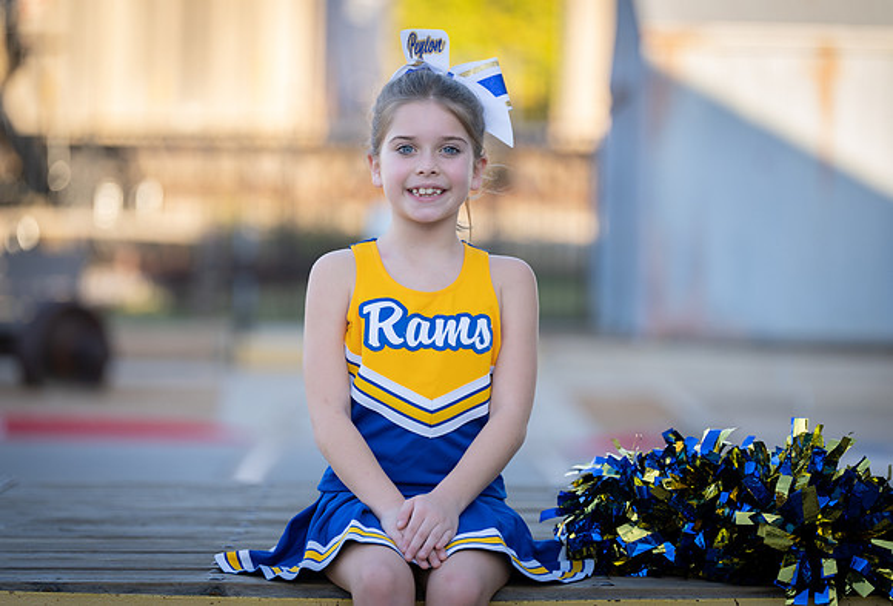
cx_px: 429
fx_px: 3814
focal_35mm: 153
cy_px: 297
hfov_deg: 13.4
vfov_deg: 9.1
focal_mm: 148
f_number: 2.8
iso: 125
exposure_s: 1/400
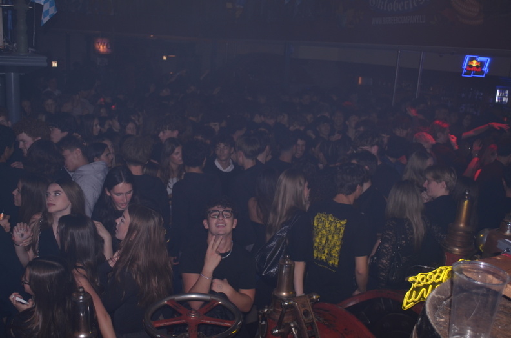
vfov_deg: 36.7
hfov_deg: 53.2
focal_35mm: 36
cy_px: 169
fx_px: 510
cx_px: 256
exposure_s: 1/60
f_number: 4
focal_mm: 24
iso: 100
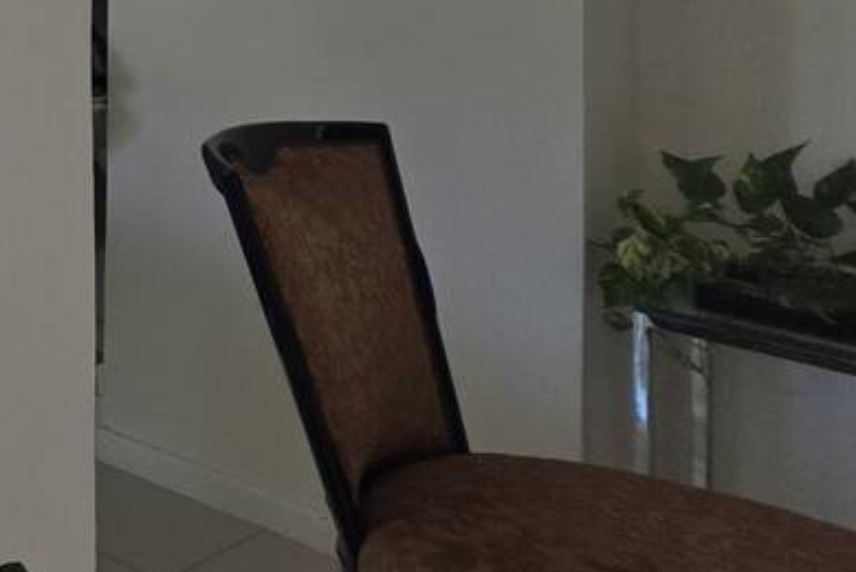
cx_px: -658
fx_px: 1190
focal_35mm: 50
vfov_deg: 24.4
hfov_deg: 22.9
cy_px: -125
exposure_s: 1/120
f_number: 1.9
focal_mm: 2.2
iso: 50
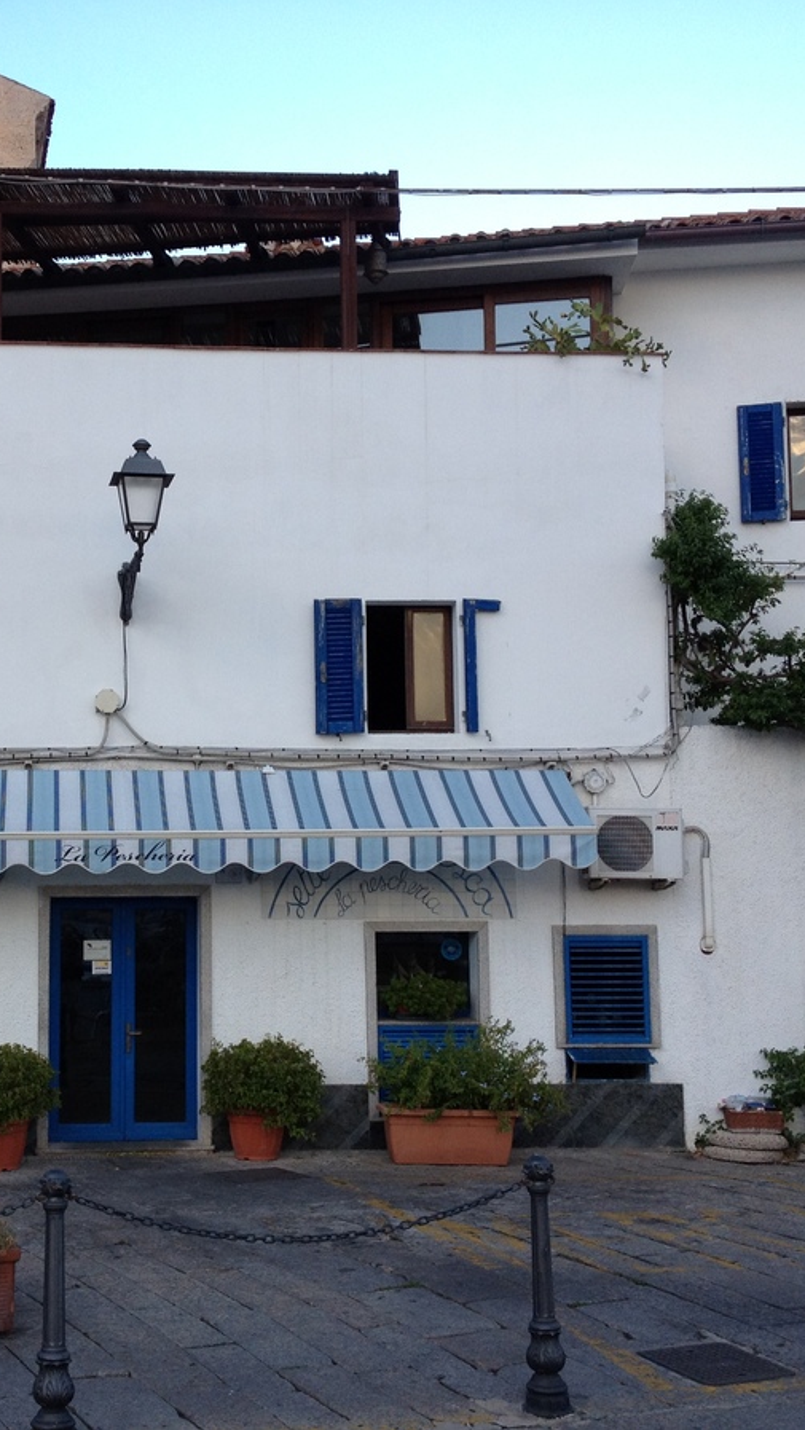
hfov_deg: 23.3
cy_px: 714
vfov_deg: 40.6
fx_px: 1934
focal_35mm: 51
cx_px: 193
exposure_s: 1/207
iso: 64
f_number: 2.4
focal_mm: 4.28
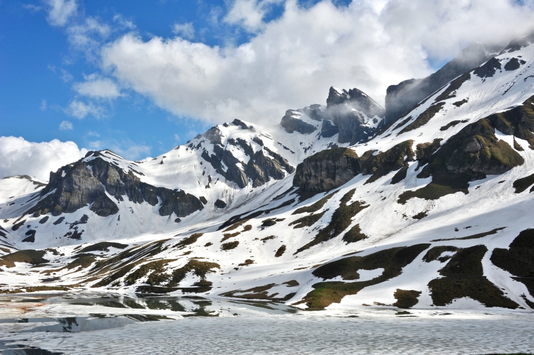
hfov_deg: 46.4
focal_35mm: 42
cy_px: 178
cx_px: 267
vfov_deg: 31.8
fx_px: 622
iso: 250
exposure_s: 1/640
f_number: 13
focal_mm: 42
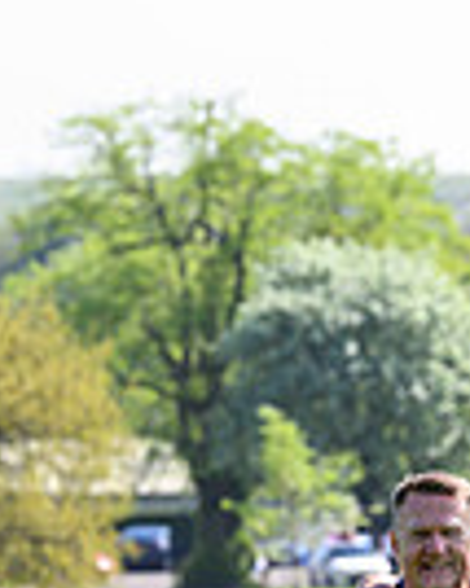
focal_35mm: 548
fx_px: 9539
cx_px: 865
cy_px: 713
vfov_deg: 3.5
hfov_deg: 2.8
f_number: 5
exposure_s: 1/1000
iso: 500
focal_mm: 135
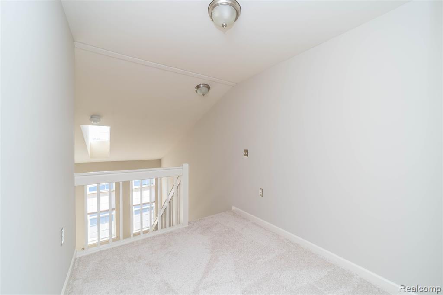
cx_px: 222
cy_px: 148
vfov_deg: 81.2
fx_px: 172
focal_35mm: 14
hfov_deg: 104.3
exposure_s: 1/100
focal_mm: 14
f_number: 8
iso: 640
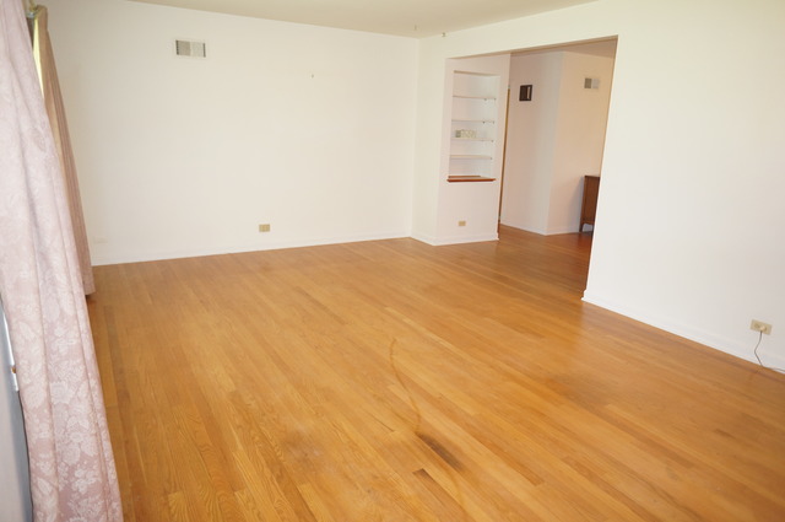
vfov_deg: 53.0
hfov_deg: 73.8
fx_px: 523
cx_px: 392
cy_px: 261
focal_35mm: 24
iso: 800
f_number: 2.8
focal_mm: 16
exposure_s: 1/50
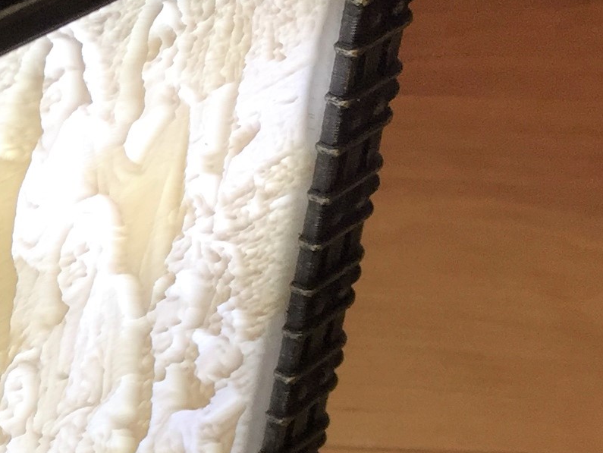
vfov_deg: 12.4
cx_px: -413
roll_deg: +0.4
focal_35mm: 119
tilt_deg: -32.6
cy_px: 404
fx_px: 2074
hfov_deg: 14.8
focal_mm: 4.15
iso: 32
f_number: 2.2
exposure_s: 1/149
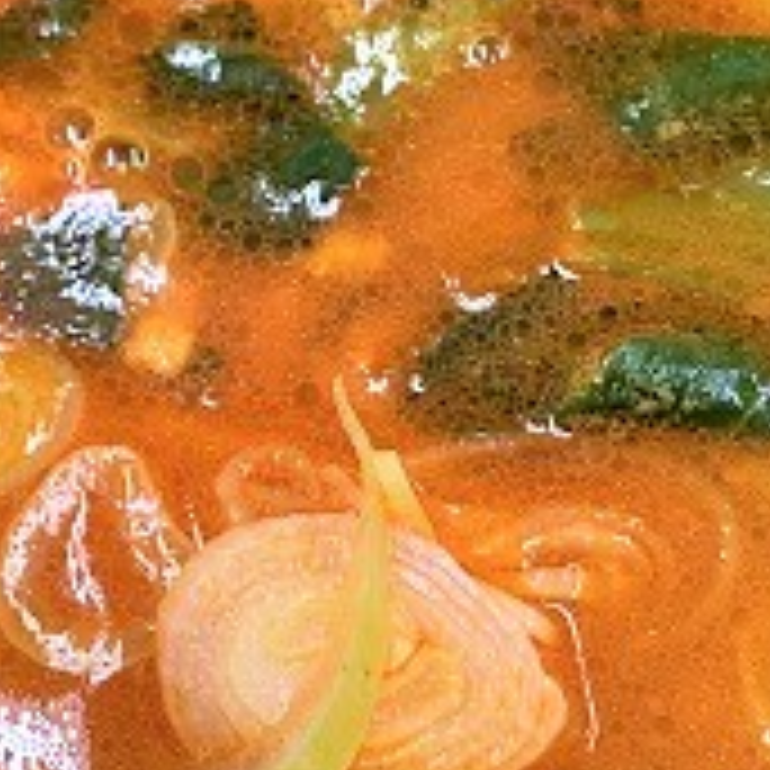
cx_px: 558
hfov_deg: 18.4
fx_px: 2366
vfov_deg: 18.5
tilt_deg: -68.2
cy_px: 448
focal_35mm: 94
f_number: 1.8
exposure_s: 1/60
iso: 100
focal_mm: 4.25
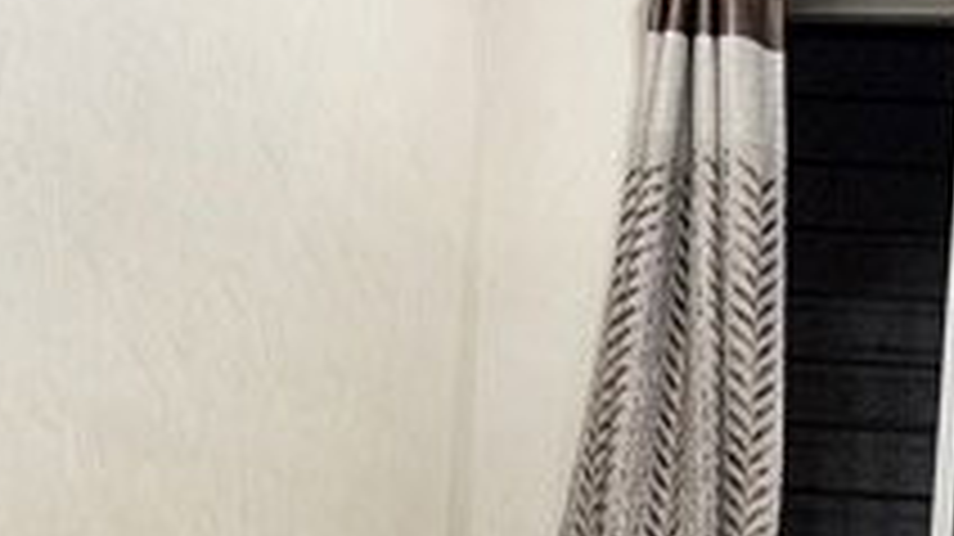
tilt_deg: -11.4
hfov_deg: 19.5
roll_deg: -4.5
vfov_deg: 9.9
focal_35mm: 107
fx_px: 2705
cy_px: 1297
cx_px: 918
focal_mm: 5.96
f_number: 1.6
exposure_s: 1/50
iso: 125
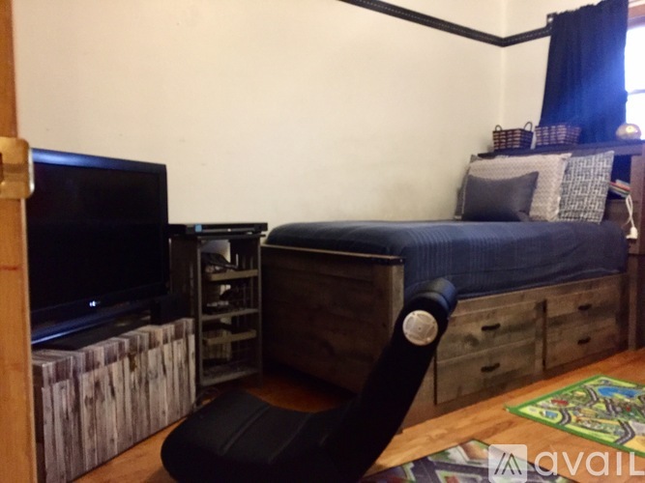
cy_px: 242
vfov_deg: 48.2
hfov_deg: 61.7
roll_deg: +1.2
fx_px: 540
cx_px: 322
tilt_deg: -5.7
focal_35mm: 29
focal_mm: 4.15
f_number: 2.2
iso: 640
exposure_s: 1/15
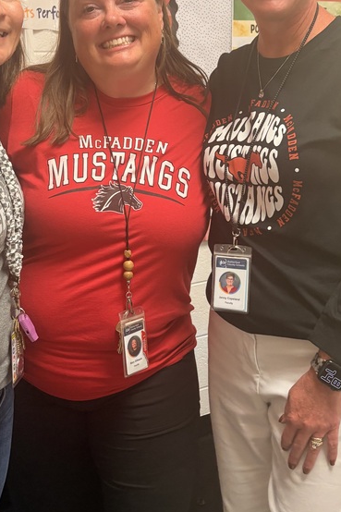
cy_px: 207
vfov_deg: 39.5
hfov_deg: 26.8
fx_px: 711
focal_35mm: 50
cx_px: 108
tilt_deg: -10.7
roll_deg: +1.8
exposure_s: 1/60
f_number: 1.6
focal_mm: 5.96
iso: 200
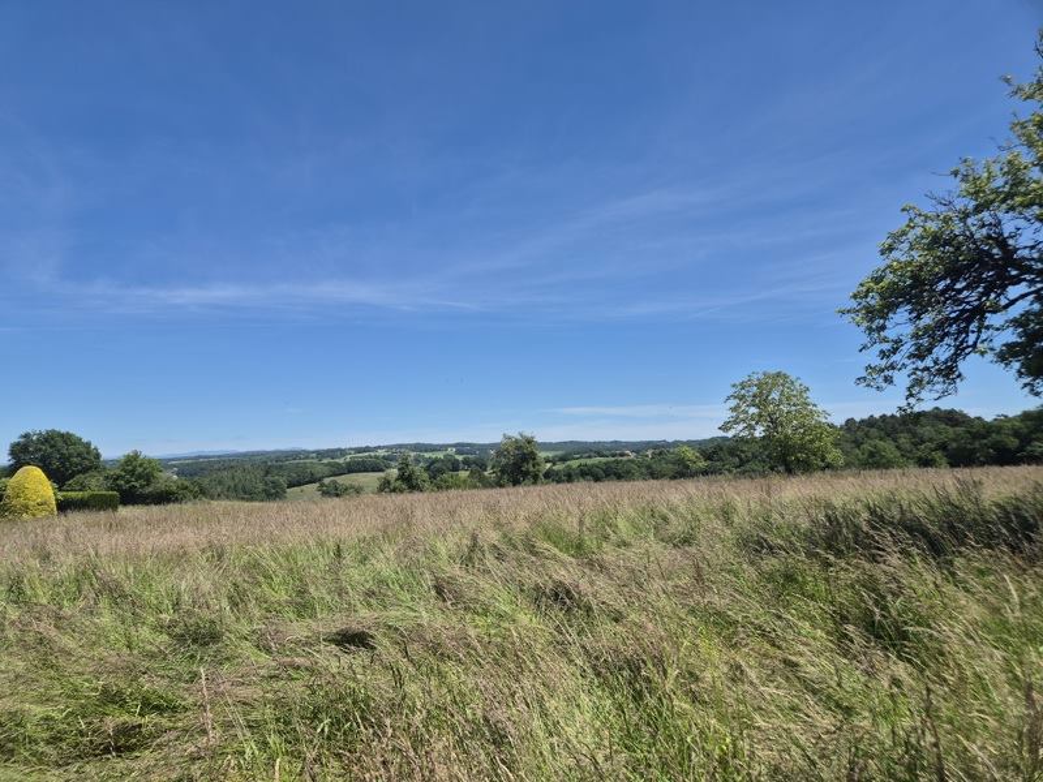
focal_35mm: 23
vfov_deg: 58.9
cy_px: 391
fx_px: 693
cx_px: 522
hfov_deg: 73.9
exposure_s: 1/2184
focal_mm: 5.4
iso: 25
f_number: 1.8
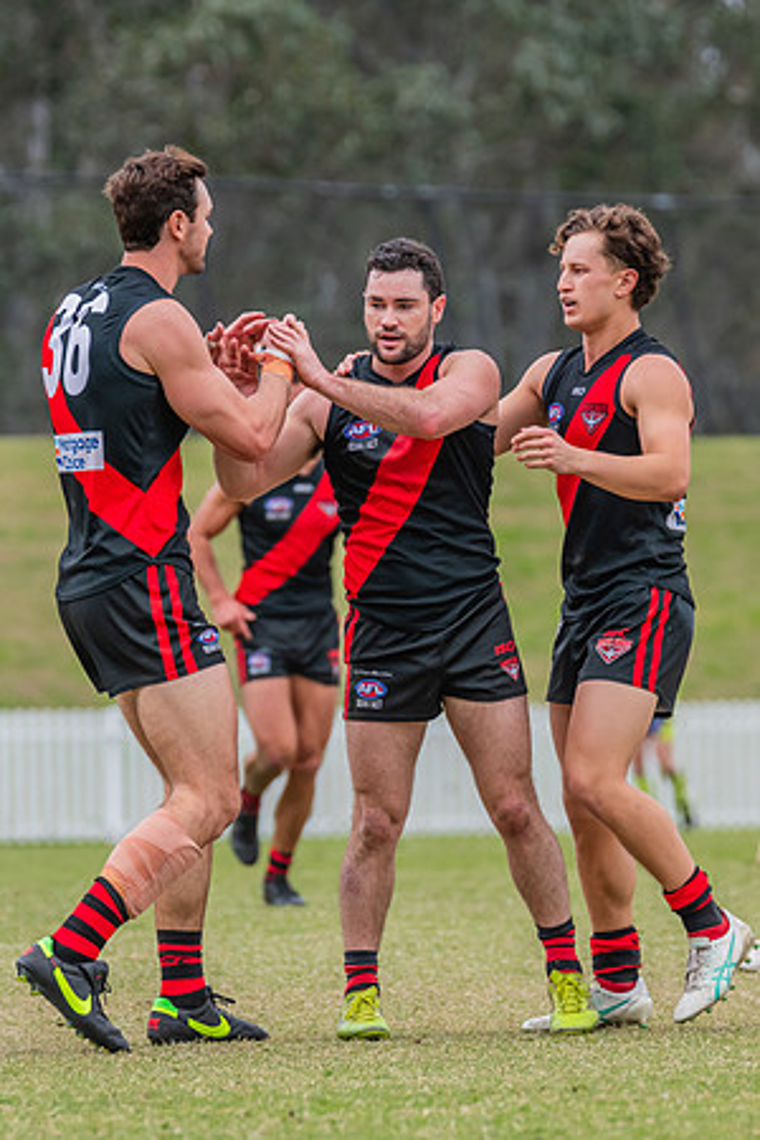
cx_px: 441
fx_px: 15784
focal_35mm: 498
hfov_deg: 2.8
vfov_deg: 4.1
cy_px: 571
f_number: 7.1
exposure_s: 1/1250
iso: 800
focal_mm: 330
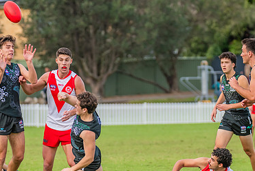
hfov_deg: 4.8
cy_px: 92
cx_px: 76
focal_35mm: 432
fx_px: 3062
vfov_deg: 3.2
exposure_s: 1/1600
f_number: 5
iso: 800
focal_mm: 240
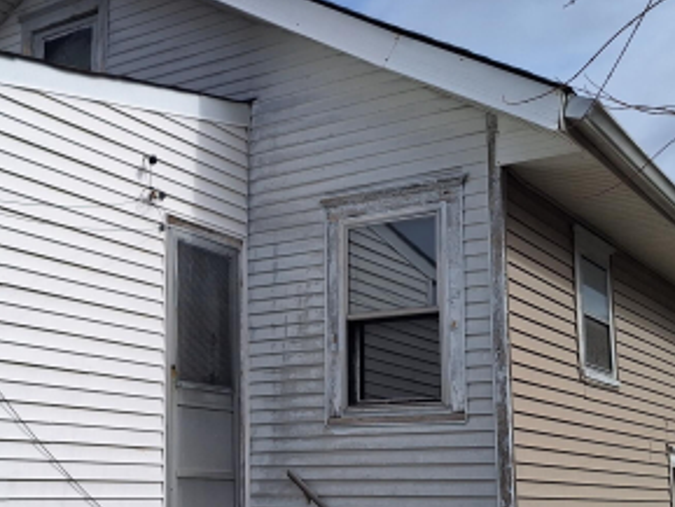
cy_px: 339
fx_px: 1034
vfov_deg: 27.4
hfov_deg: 35.1
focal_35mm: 53
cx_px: 146
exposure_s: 1/3968
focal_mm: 5.54
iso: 25
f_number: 1.8
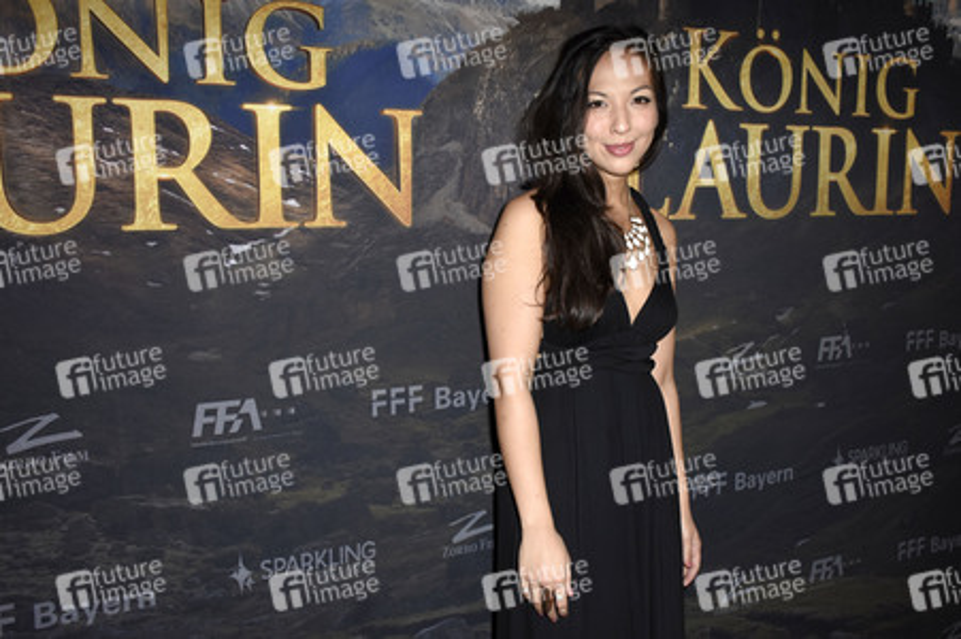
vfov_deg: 38.3
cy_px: 320
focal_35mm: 34
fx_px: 920
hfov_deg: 55.1
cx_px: 480
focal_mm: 23
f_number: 5.6
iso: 800
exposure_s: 1/125
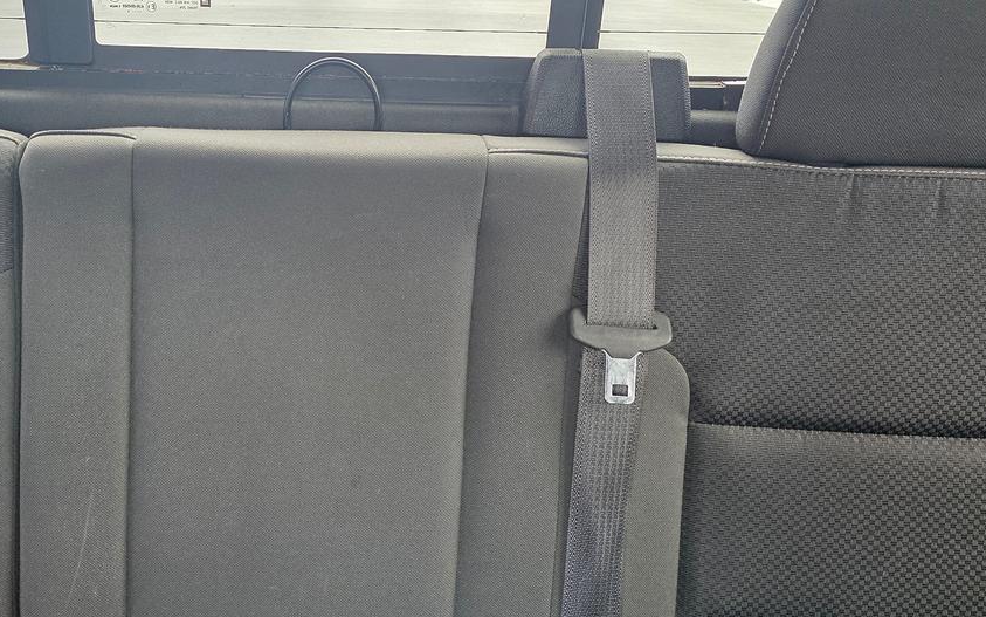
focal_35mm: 37
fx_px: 994
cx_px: 330
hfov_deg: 51.8
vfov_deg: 34.4
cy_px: 355
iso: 250
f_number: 1.7
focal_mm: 6.3
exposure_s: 1/180
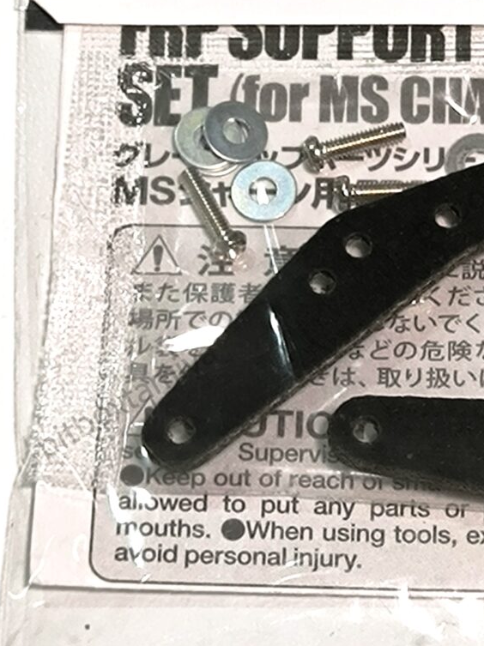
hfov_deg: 8.7
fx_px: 3172
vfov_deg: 11.6
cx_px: 476
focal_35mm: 170
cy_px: 236
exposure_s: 1/101
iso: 200
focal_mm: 6.92
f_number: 1.9
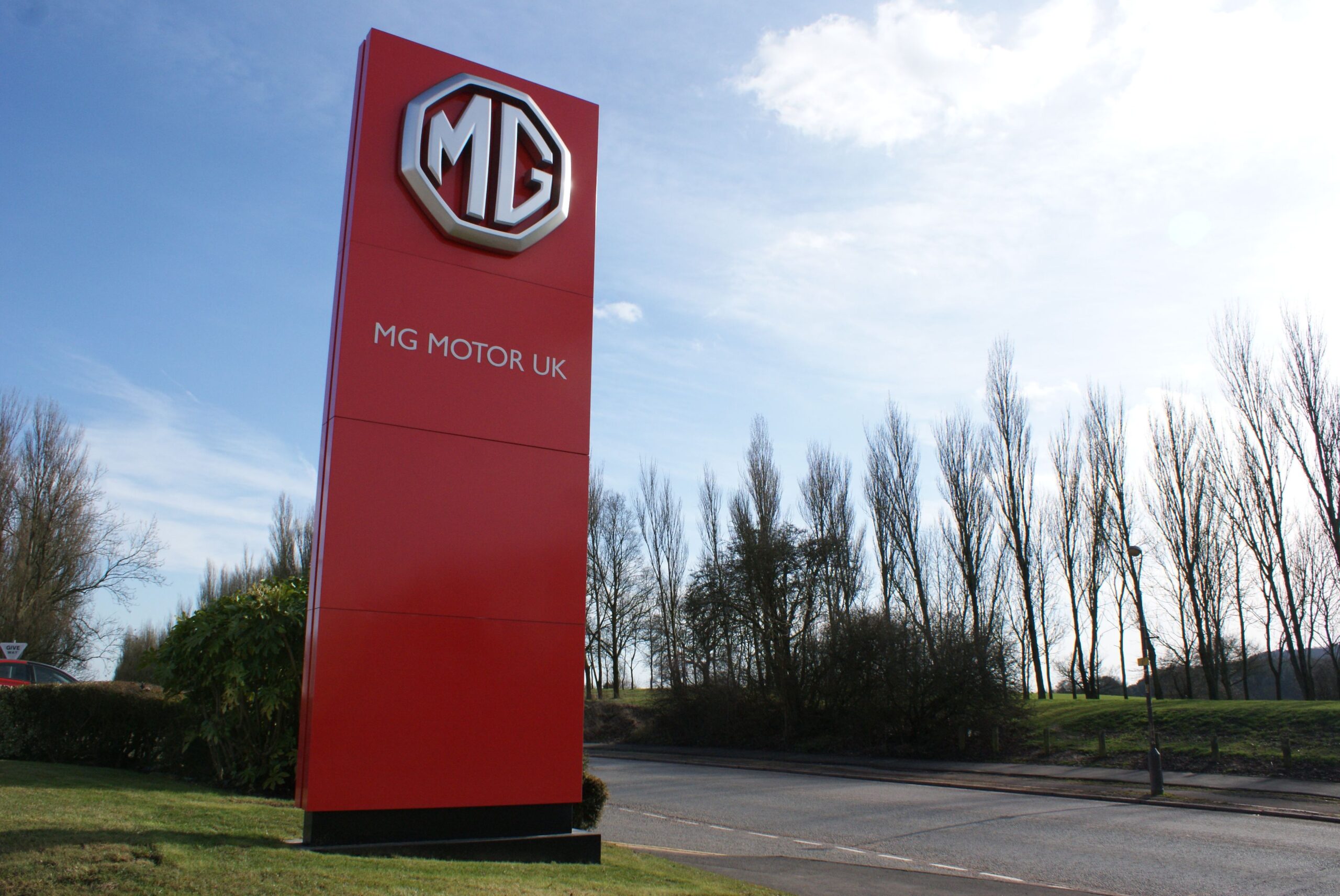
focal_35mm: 27
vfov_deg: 48.1
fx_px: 1006
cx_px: 670
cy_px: 448
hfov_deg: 67.3
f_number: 10
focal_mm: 18
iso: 400
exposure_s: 1/640
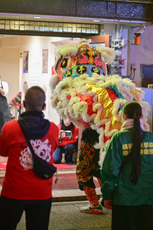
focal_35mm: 105
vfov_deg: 19.5
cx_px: 76
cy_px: 115
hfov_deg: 13.0
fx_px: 670
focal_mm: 105
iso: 2000
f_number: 2.5
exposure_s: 1/125
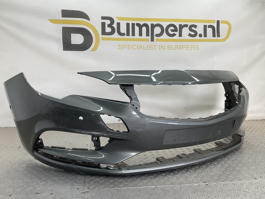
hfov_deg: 61.7
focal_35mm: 29
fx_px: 222
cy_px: 100
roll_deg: -0.1
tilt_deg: -8.5
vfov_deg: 48.2
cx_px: 132
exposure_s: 1/120
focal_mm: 3
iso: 20
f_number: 1.8
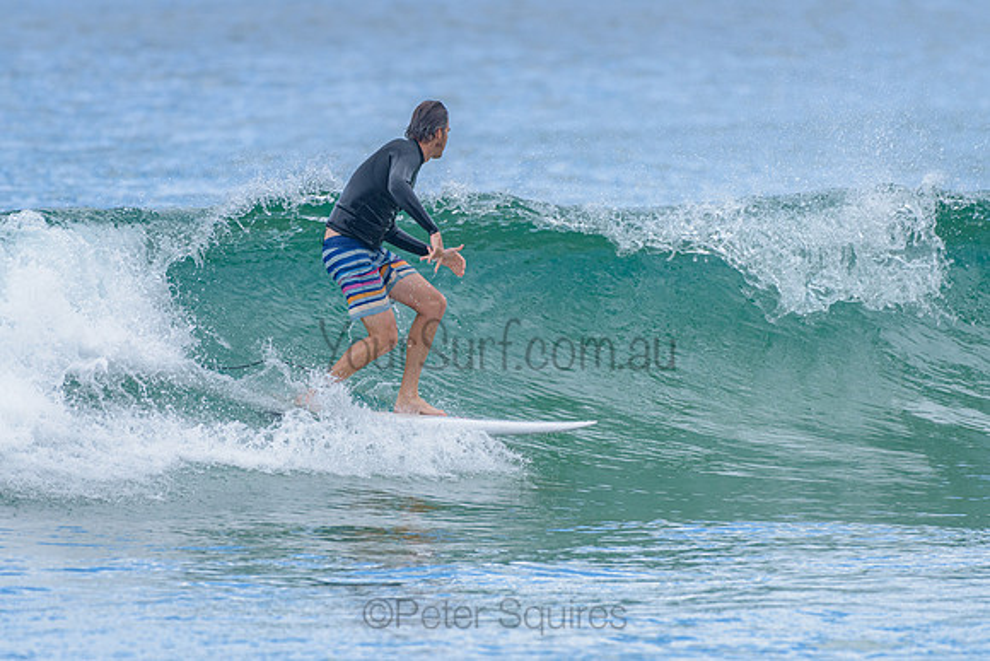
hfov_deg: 3.4
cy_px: 277
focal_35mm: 613
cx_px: 480
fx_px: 16870
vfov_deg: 2.2
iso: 720
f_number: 5.6
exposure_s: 1/2000
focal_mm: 500
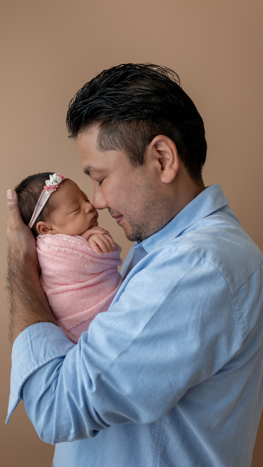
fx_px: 372
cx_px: 127
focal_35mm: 30
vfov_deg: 64.3
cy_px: 238
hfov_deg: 38.9
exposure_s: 1/160
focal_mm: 28
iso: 100
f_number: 4.5
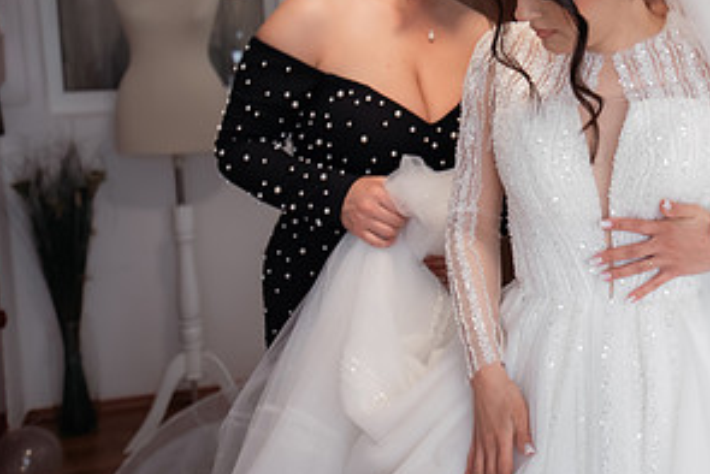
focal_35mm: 59
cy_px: 143
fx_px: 1164
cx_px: 607
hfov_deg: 32.6
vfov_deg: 22.9
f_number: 2.8
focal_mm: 30
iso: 1600
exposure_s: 1/200
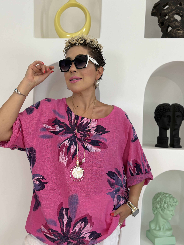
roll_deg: +0.0
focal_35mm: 33
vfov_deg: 55.1
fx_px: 234
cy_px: 142
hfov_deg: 42.9
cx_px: 81
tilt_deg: -3.0
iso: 100
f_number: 1.6
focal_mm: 5.96
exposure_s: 1/121
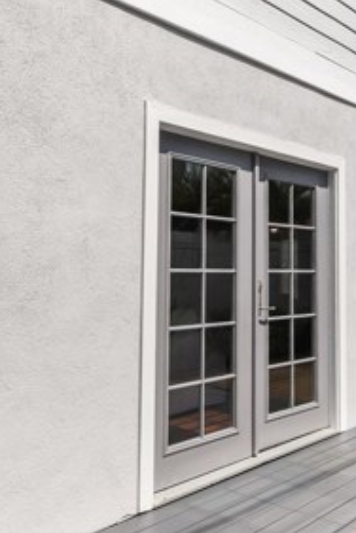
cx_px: 262
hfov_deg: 38.0
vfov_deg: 54.8
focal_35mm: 34
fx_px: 504
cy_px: 183
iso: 250
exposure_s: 1/500
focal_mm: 10
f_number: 11
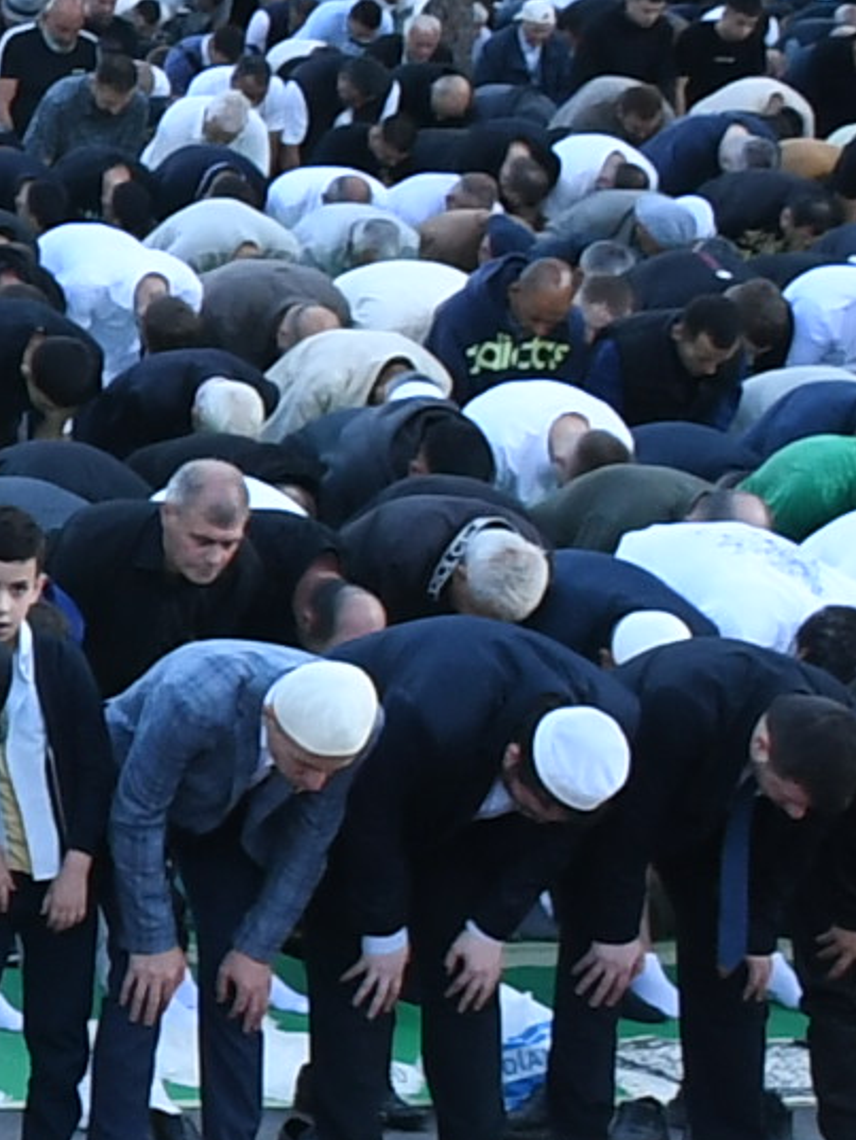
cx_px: -2009
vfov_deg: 9.8
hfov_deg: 6.5
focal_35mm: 202
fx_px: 6658
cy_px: 352
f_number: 5.6
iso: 640
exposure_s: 1/250
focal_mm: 18
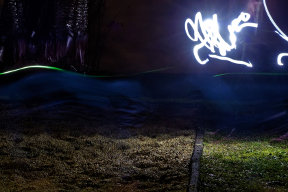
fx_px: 1144
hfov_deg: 13.9
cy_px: 18
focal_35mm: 143
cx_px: -75
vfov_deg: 9.6
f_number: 13
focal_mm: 50
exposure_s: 10
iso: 400
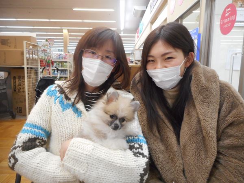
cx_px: 122
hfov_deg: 69.4
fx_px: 176
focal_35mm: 25
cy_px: 92
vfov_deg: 54.9
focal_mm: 4.5
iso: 360
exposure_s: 1/30
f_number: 3.7
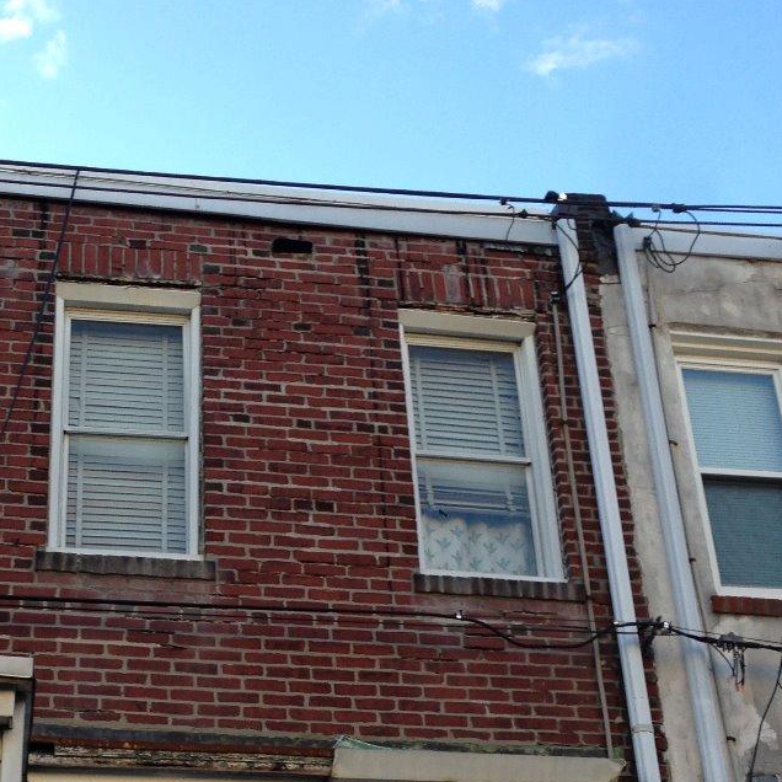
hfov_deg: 26.0
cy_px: 547
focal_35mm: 66
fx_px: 1687
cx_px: 273
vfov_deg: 25.9
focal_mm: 4.13
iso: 50
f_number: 2.4
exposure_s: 1/245
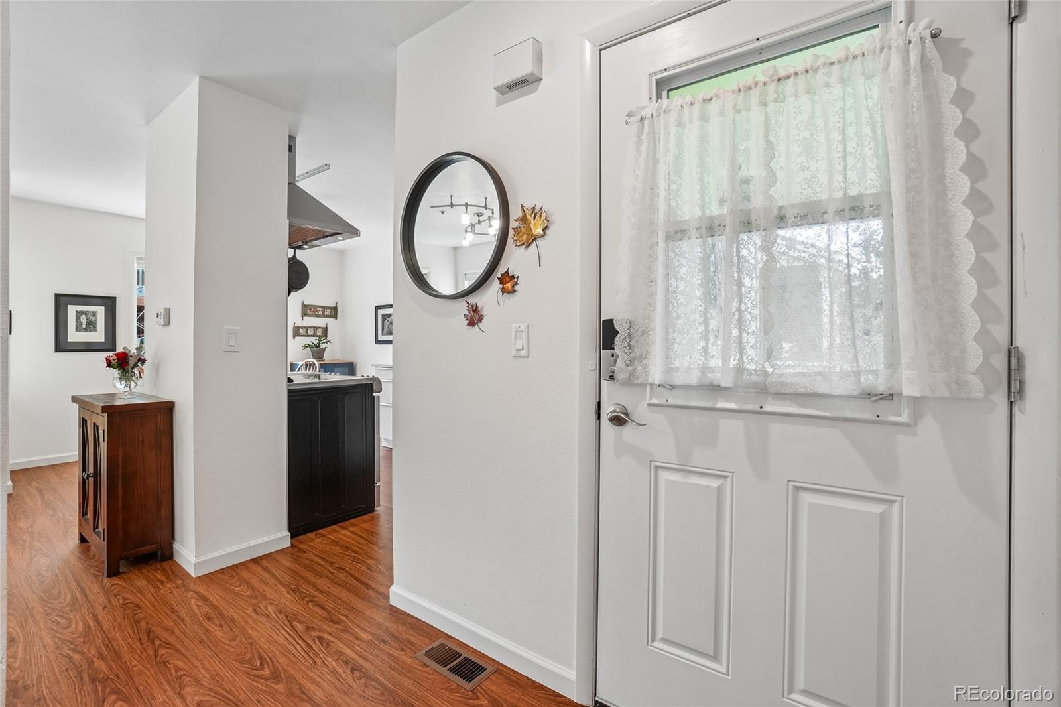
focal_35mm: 15
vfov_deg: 77.3
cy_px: 354
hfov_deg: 100.4
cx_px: 530
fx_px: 442
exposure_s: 1/25
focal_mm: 10
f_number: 8
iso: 400
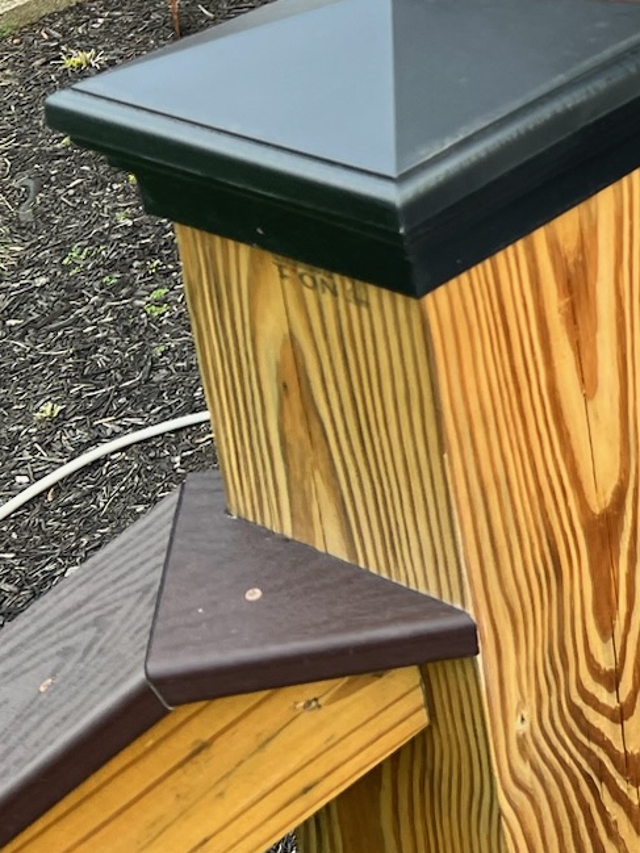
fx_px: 2021
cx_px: 1121
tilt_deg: -24.0
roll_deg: -1.1
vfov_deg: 23.0
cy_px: 30
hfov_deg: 15.6
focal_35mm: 82
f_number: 1.5
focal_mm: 5.7
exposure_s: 1/160
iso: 40
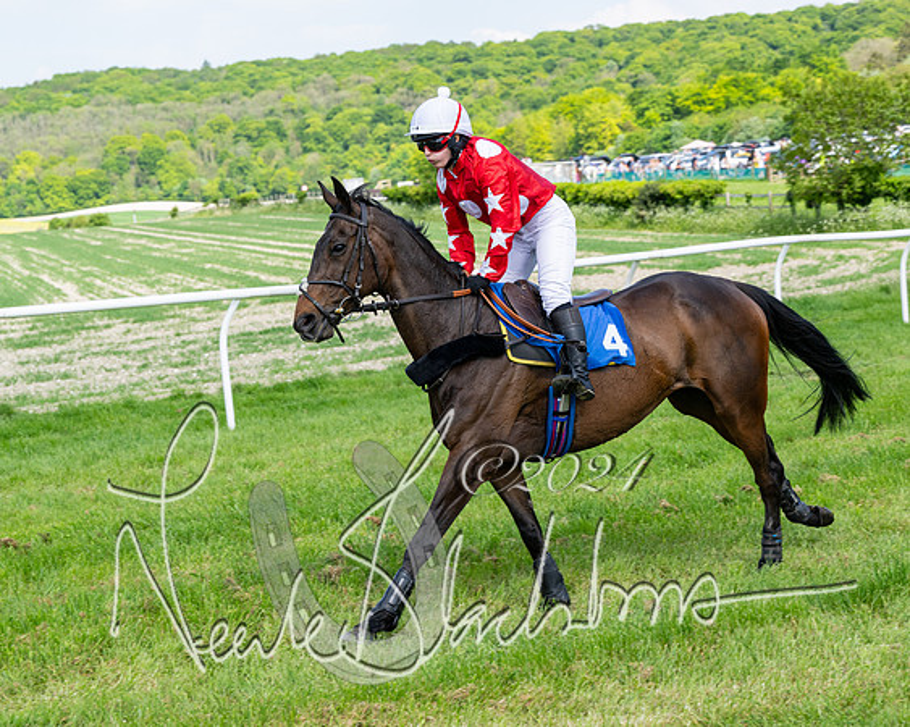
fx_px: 2124
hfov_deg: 24.2
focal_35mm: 79
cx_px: 455
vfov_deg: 19.4
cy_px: 364
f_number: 5.6
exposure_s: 1/800
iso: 200
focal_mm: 70
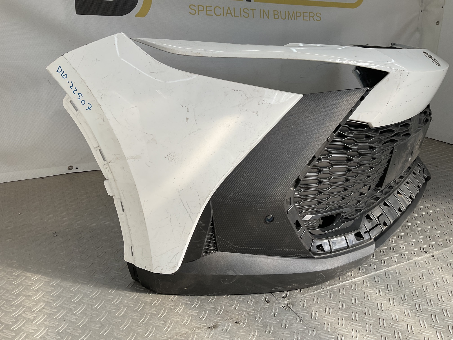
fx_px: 380
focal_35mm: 29
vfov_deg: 48.2
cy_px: 170
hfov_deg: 61.7
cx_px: 226
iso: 16
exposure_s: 1/804
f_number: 1.8
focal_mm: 3
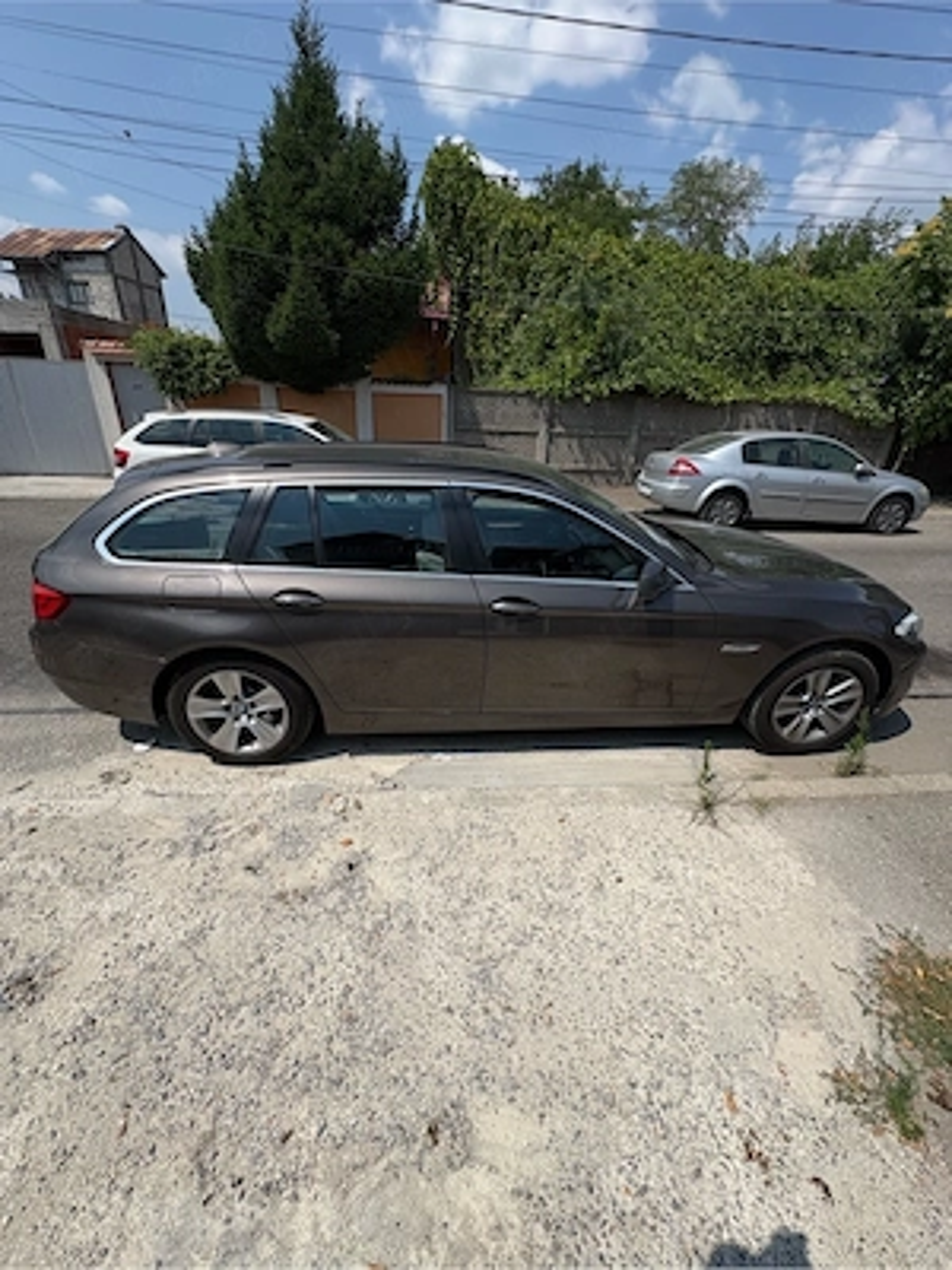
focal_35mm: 14
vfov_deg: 102.1
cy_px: 635
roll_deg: -3.1
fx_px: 513
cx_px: 476
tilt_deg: -23.7
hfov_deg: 85.7
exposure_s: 1/2674
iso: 50
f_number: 2.2
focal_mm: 2.22
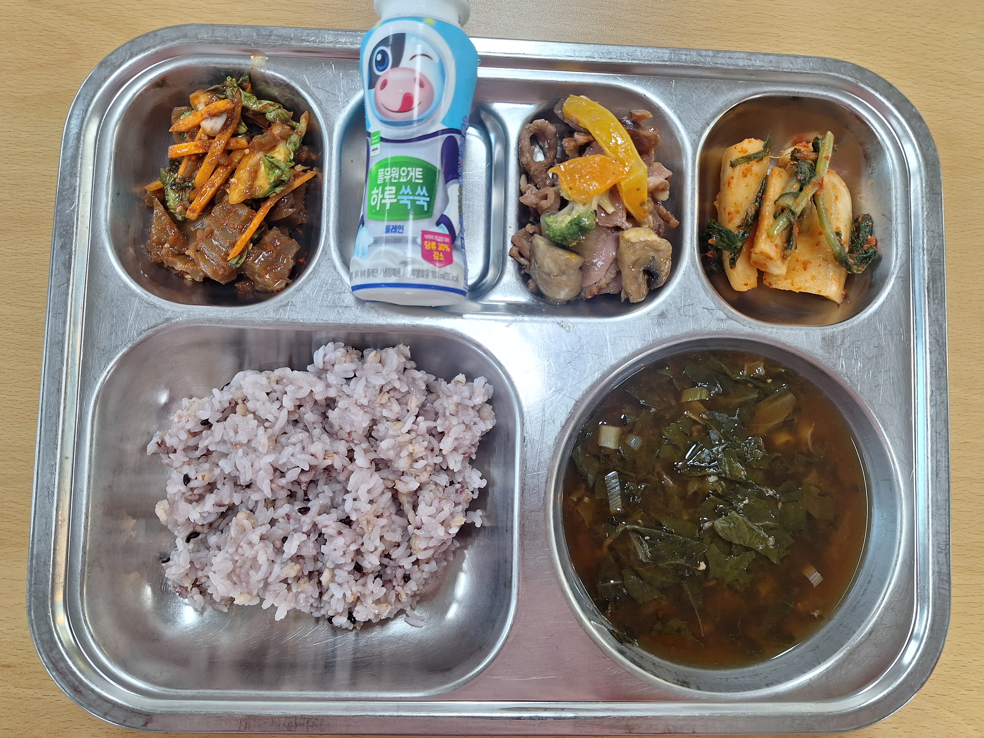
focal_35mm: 23
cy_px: 369
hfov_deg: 73.9
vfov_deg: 58.9
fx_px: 654
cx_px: 492
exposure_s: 1/60
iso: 64
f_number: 1.8
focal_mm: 5.54
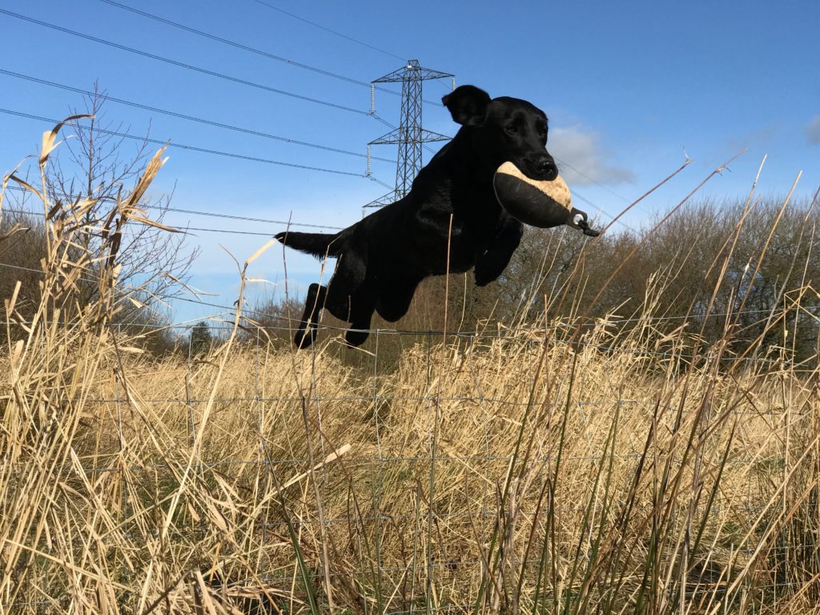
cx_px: 410
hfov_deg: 33.8
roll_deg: -2.0
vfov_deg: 25.7
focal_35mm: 57
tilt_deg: +0.9
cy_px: 308
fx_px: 1350
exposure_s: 1/1368
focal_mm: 6.6
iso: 20
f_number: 2.8
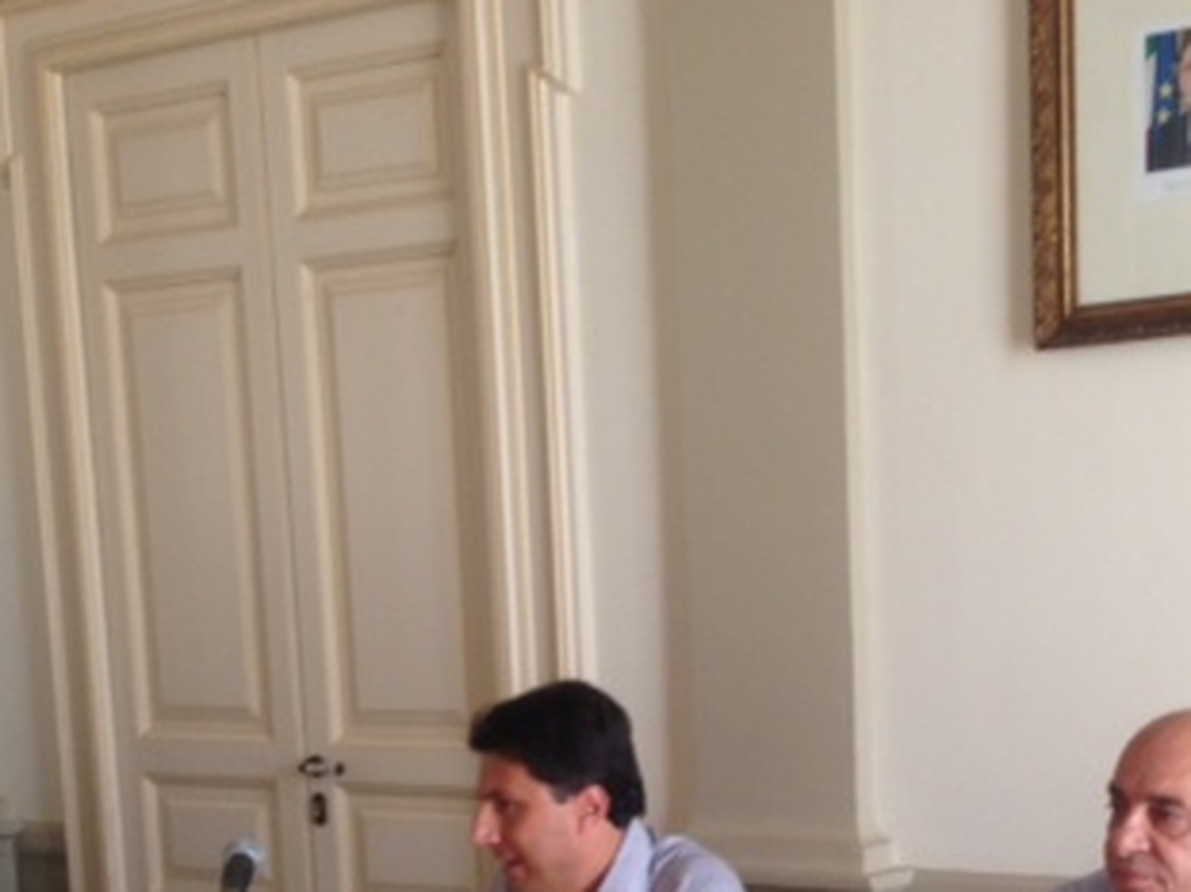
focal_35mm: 68
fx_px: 2339
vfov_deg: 20.8
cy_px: 907
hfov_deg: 28.1
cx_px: 900
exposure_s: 1/24
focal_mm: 4.13
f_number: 2.4
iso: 50
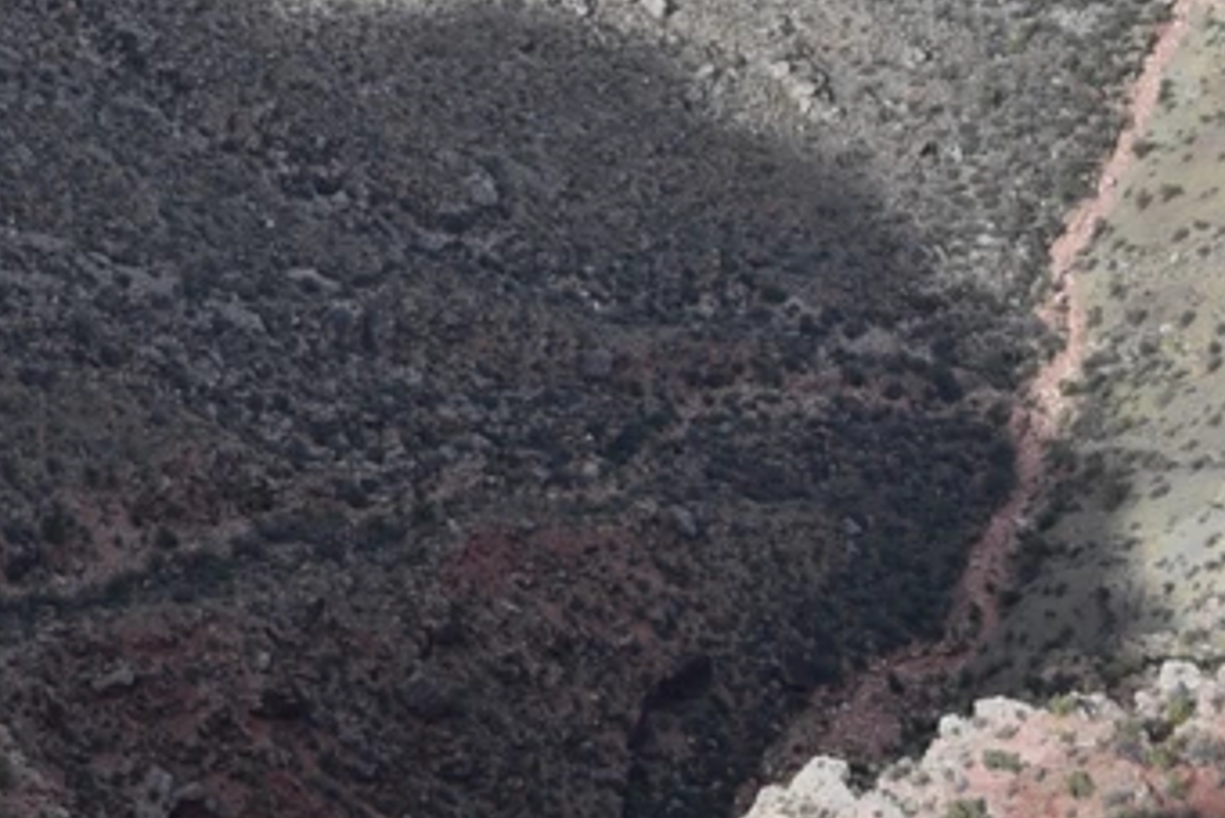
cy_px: -1344
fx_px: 7149
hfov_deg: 9.5
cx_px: -706
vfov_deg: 6.2
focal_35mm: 210
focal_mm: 34
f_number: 9
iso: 200
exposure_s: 1/320
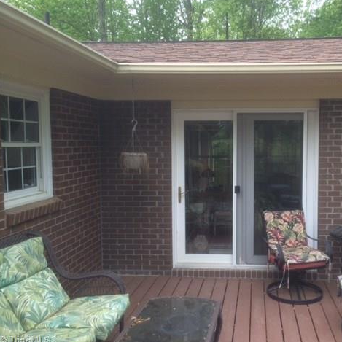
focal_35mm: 35
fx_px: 391
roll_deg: -0.2
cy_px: 172
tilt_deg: -3.6
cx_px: 231
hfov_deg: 46.4
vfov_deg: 47.2
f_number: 2.2
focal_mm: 4.15
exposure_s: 1/120
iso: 50
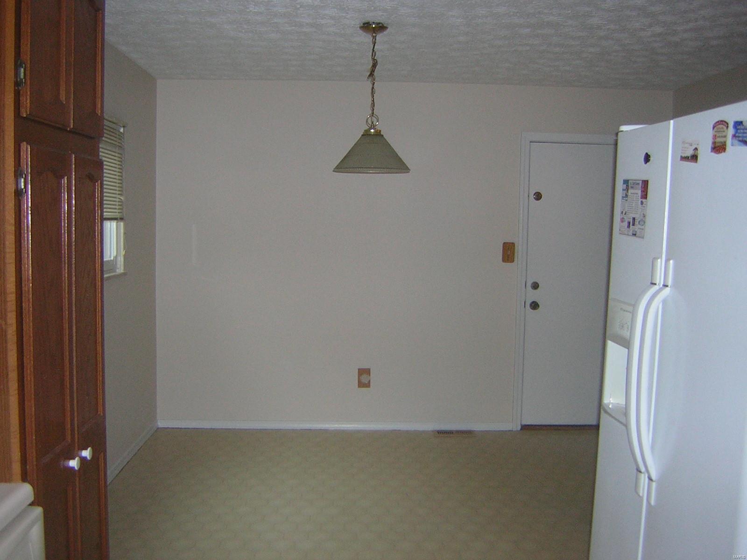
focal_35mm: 36
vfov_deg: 39.7
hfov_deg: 51.4
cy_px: 280
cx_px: 374
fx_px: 777
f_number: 2.6
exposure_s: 1/60.1
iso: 84
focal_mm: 4.7
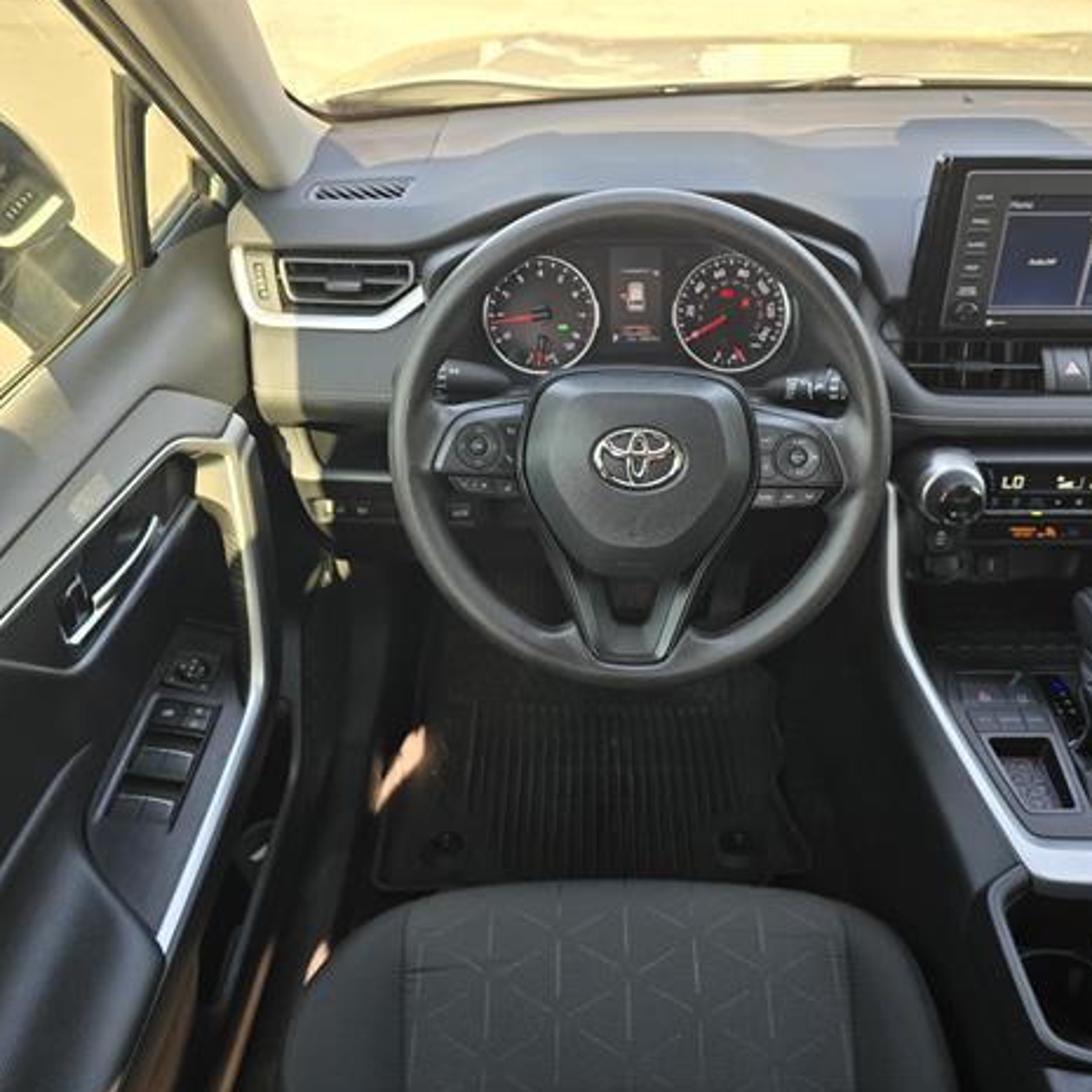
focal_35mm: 28
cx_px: 599
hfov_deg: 57.2
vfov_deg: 57.3
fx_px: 999
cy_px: 550
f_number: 1.7
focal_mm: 6.3
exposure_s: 1/182
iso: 64
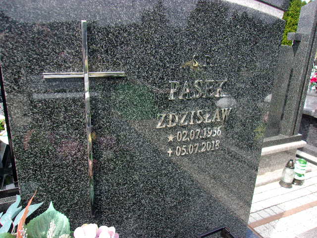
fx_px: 247
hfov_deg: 65.3
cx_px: 158
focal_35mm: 27
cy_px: 119
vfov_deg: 51.4
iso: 80
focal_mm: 4.9
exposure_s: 1/400
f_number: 3
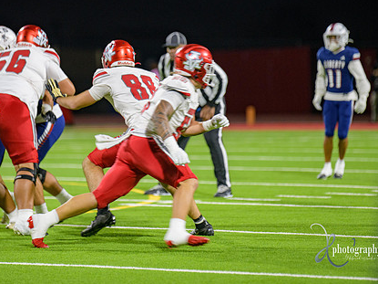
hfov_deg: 5.9
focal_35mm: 336
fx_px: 3668
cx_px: 144
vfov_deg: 4.4
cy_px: 114
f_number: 2.8
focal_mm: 250
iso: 1250
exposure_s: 1/250
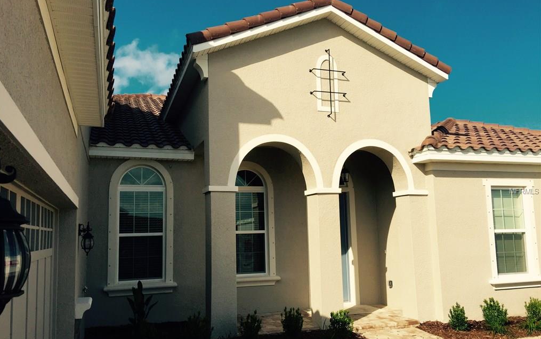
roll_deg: +1.1
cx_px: 269
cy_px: 191
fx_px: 457
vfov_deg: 40.6
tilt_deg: +6.8
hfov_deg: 61.2
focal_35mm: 31
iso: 32
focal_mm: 4.15
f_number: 2.2
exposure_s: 1/3049
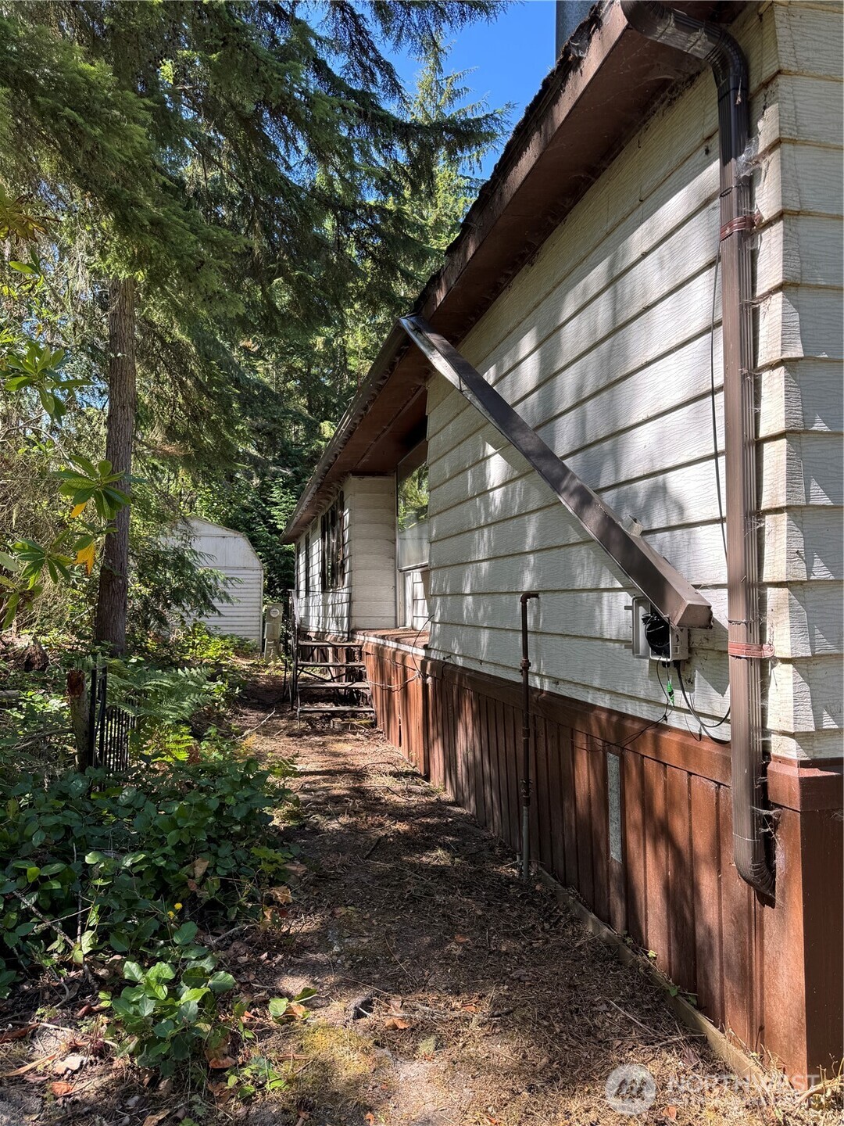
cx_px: 422
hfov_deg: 56.8
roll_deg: +0.2
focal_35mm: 24
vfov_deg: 71.6
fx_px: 780
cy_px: 563
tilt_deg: +3.9
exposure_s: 1/334
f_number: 1.78
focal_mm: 6.76
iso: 80
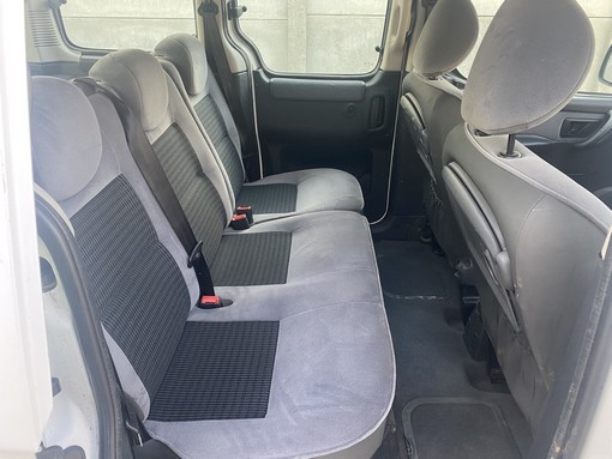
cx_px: 306
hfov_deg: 67.3
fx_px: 460
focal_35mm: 26
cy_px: 230
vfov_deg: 53.1
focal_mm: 4.25
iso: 125
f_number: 1.8
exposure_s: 1/73
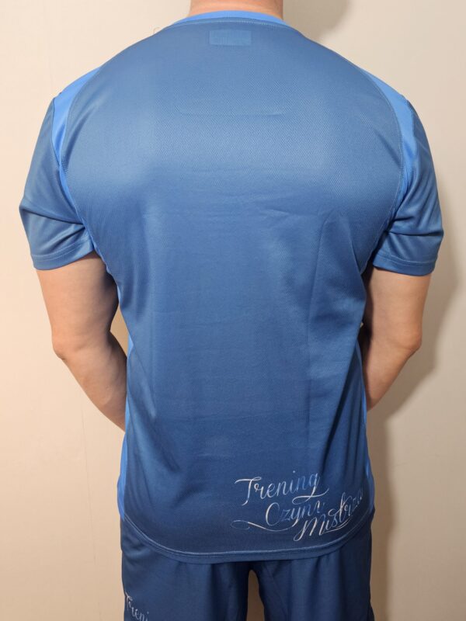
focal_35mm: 23
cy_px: 310
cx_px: 233
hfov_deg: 58.9
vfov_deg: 73.9
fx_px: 413
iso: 500
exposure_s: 1/101
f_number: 1.7
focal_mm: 6.3
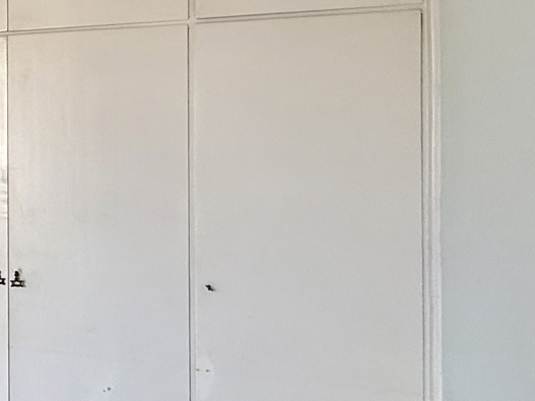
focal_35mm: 51
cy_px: 140
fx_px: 788
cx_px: -320
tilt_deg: +0.7
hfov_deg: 25.2
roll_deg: +0.3
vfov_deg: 28.4
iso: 125
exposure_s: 1/99
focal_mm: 2.22
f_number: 2.2
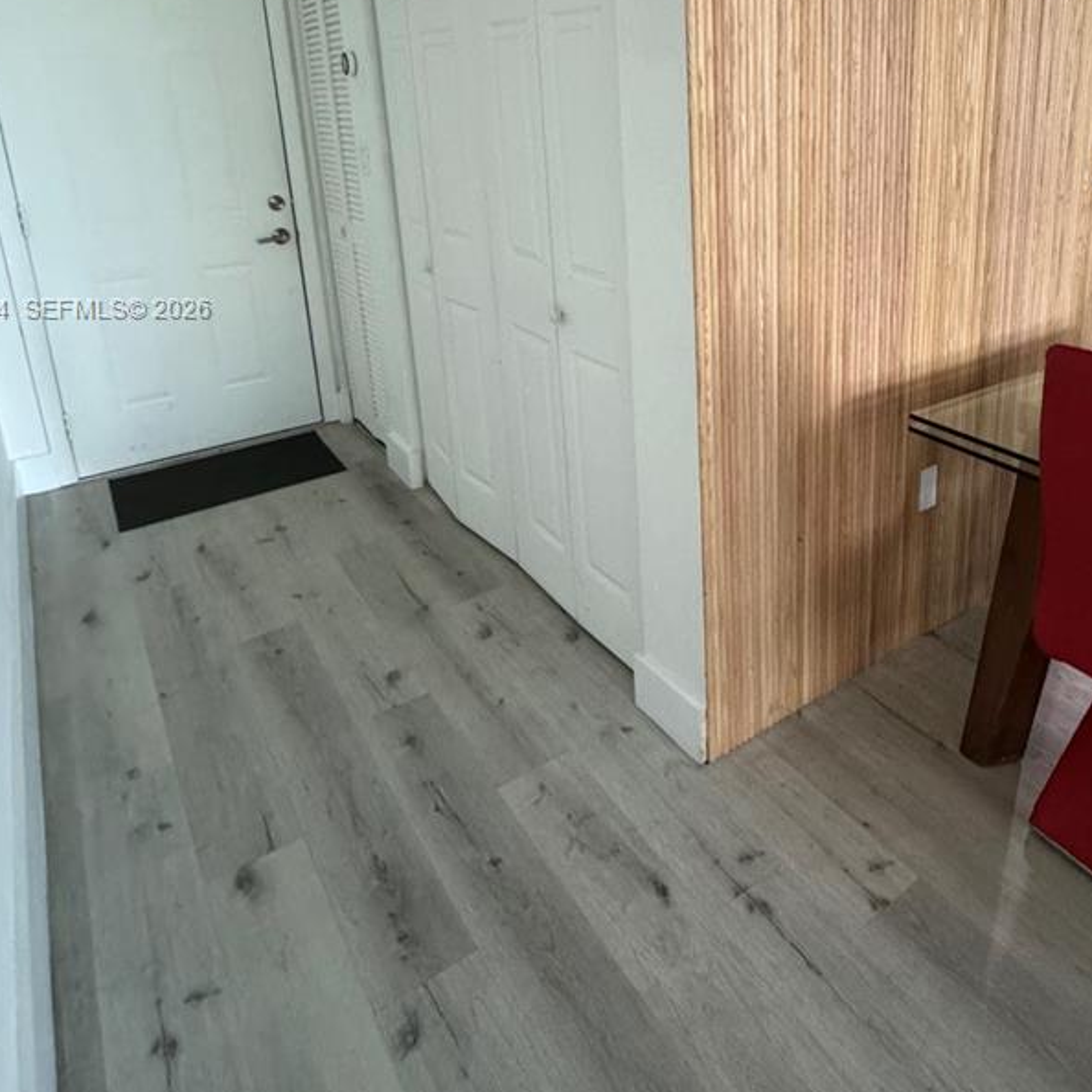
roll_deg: +2.2
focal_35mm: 25
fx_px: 892
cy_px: 311
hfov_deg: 61.9
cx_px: 697
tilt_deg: -14.7
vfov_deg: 60.4
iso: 1000
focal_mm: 2.22
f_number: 2.2
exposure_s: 1/60
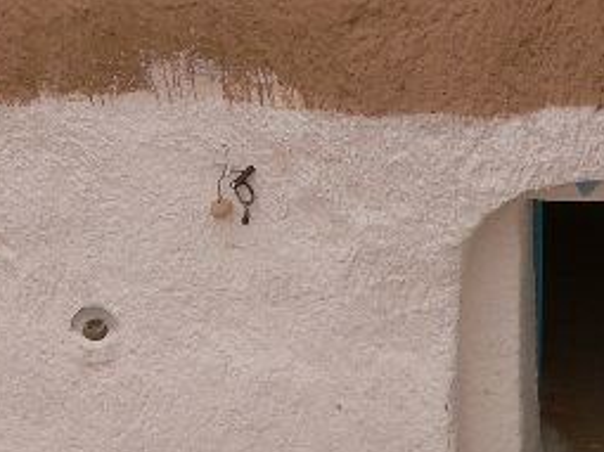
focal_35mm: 113
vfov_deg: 13.0
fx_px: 1971
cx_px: 45
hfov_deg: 17.1
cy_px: 367
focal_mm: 6
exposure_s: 1/500
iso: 80
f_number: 5.2
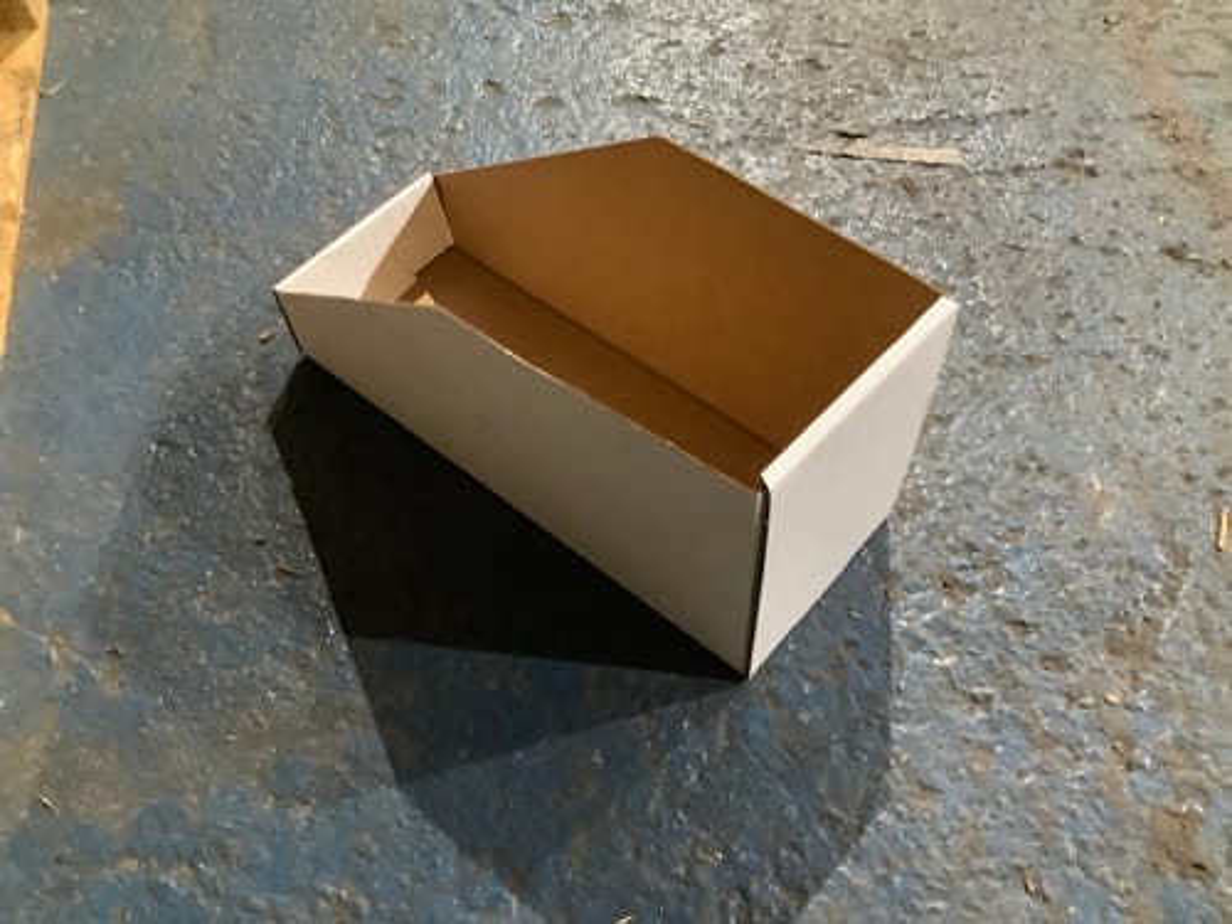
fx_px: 1103
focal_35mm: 31
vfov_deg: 45.4
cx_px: 616
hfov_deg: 58.4
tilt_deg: -55.4
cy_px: 462
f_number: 2.4
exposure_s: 1/20
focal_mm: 3.3
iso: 640
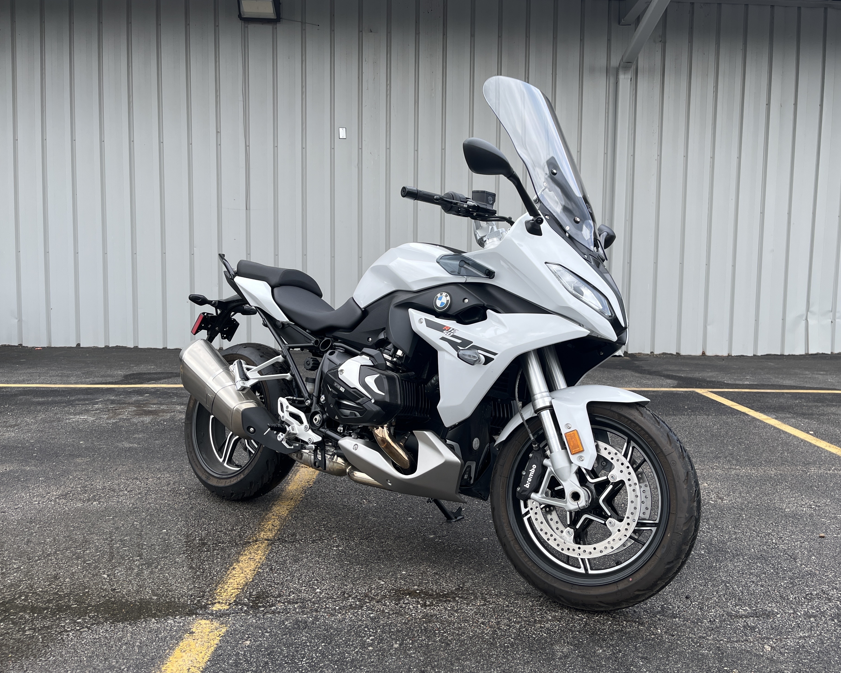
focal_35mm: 28
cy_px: 334
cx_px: 454
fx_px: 697
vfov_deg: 51.5
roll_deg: -0.4
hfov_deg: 62.1
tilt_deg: -5.0
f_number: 1.6
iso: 50
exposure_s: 1/878
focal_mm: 5.1
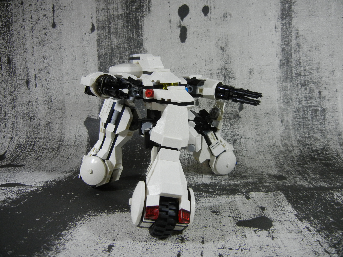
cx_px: 172
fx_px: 297
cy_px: 128
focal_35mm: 30
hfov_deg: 60.0
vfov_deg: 46.8
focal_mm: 5.4
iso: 400
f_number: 3.5
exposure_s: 1/67
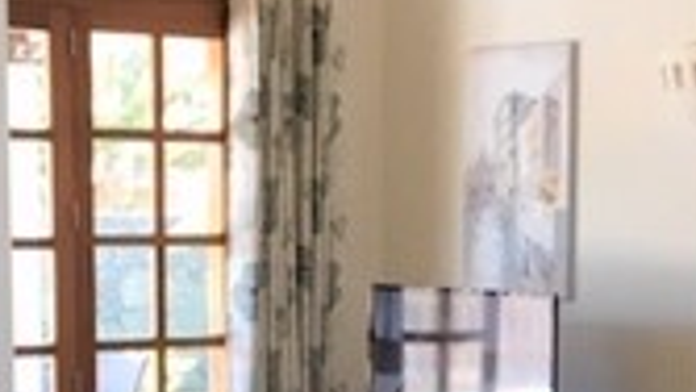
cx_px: 458
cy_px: 421
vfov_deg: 9.9
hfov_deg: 17.7
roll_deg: -0.7
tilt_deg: -4.7
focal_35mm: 121
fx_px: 2233
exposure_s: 1/33
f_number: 2.2
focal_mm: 4.15
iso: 32
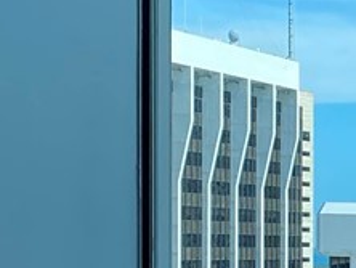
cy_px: 366
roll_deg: -0.9
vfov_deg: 7.8
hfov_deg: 9.3
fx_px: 1925
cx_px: 885
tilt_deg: -2.8
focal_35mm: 187
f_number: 1.8
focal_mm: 4.25
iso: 32
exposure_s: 1/1447
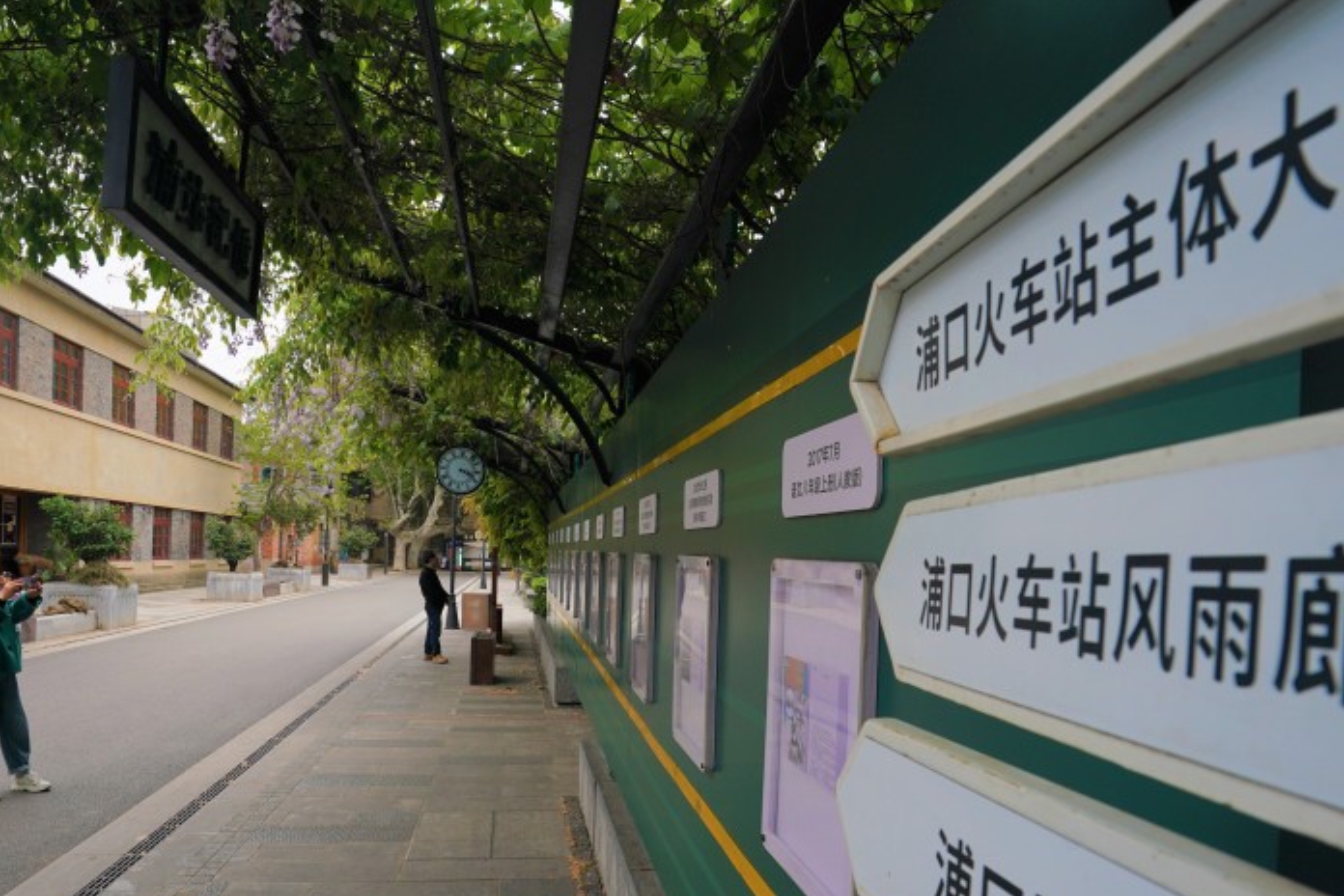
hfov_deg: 76.1
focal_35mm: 23
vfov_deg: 54.3
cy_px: 573
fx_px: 859
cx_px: 641
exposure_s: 1/40
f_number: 7.1
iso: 200
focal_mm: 16
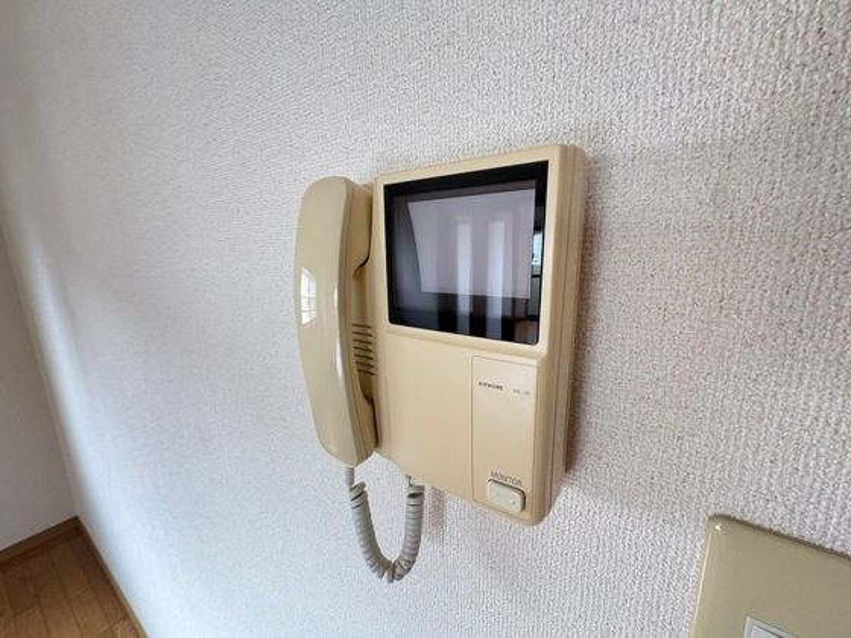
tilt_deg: -13.2
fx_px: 344
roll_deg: +2.6
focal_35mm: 14
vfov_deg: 85.7
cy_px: 319
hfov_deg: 102.1
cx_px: 426
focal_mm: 2.22
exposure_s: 1/60
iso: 640
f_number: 2.2
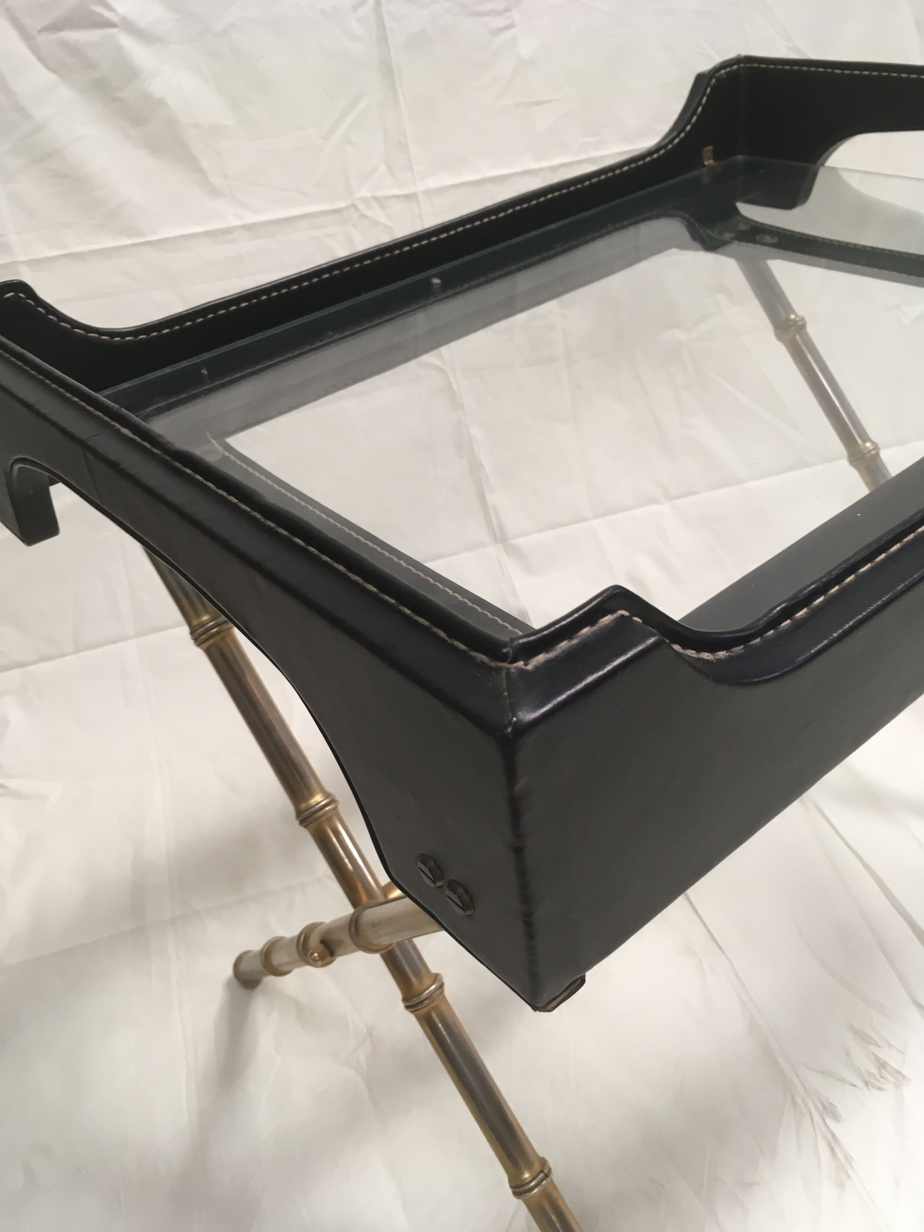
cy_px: 616
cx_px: 462
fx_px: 1032
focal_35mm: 29
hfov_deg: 48.2
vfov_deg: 61.7
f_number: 2.2
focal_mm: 4.15
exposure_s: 1/33
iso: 80
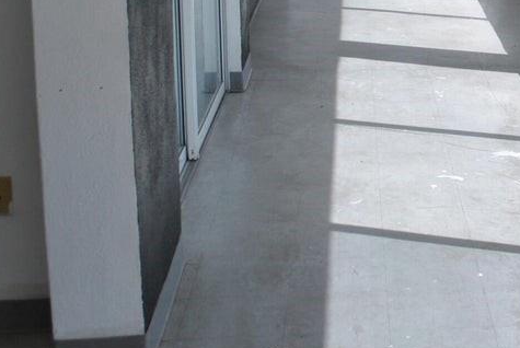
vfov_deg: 15.4
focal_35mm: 87
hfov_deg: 22.3
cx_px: 546
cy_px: -5
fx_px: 1258
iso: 140
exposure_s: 1/125
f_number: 5.6
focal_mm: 18
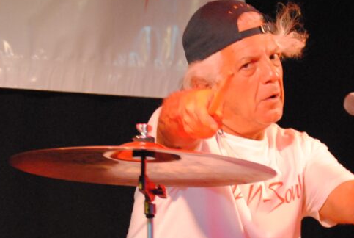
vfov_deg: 7.0
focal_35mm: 197
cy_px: 230
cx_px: 247
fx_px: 1941
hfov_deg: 10.4
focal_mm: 62
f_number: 4.2
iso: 1600
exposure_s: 1/50
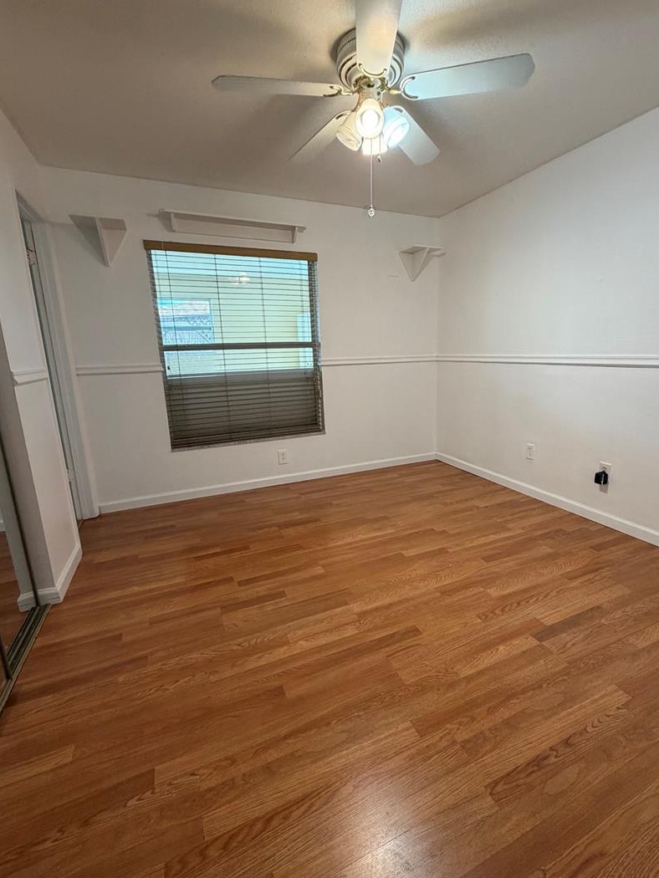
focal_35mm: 16
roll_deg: +1.3
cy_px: 436
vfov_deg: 94.5
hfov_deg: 77.9
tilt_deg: -12.0
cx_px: 361
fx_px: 406
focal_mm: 2.22
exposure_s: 1/120
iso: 250
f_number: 2.2
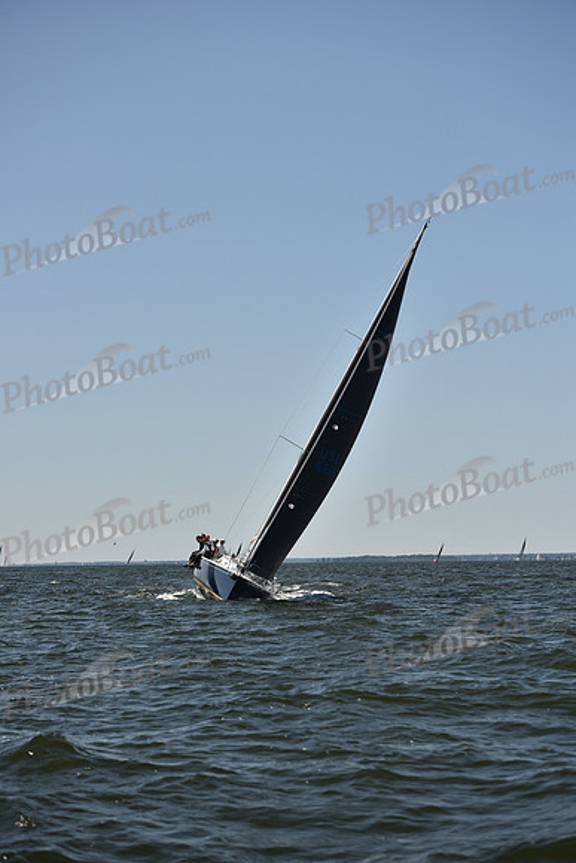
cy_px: 432
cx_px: 288
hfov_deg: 16.7
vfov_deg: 24.8
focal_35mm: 82
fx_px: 1967
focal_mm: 82
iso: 250
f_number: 4
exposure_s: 1/1600
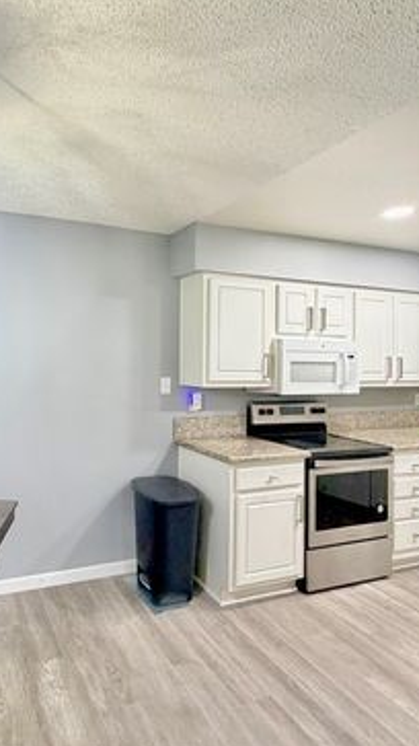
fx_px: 415
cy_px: 369
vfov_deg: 83.9
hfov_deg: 51.5
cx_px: 109
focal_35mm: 21
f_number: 2.2
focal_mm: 2.22
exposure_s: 1/60
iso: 400
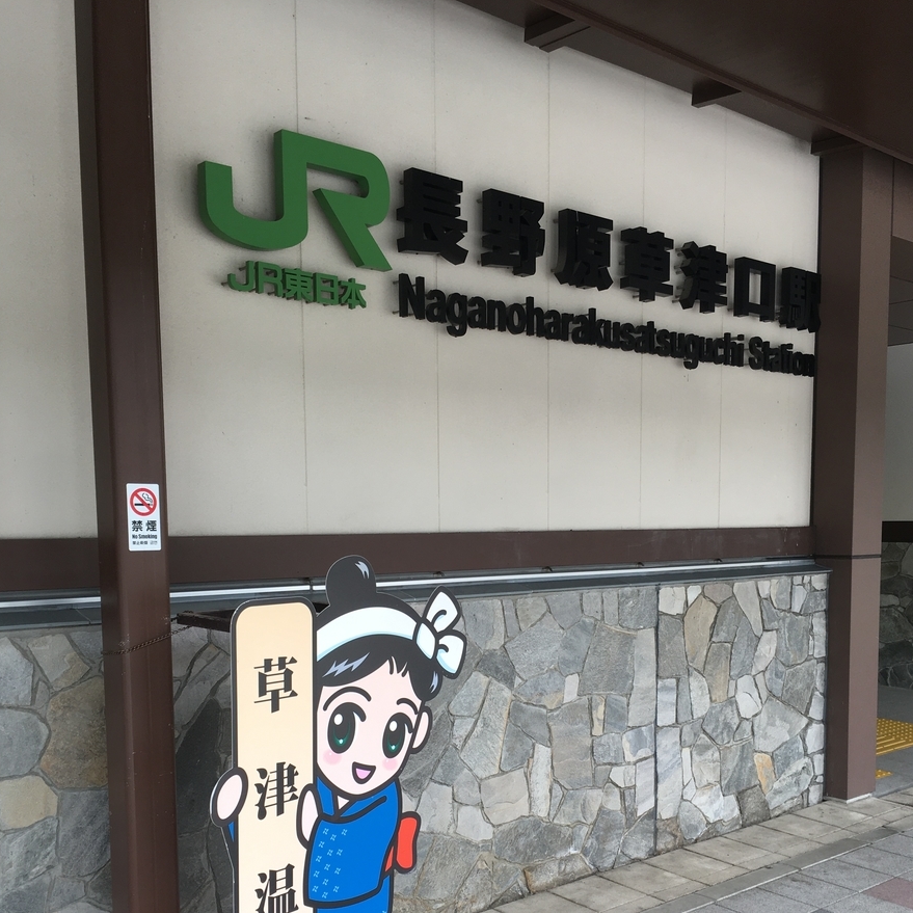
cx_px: 464
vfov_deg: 46.4
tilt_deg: -1.9
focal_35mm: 35
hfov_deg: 47.2
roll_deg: +0.8
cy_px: 620
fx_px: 1044
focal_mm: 4.15
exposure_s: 1/120
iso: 25
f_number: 2.2
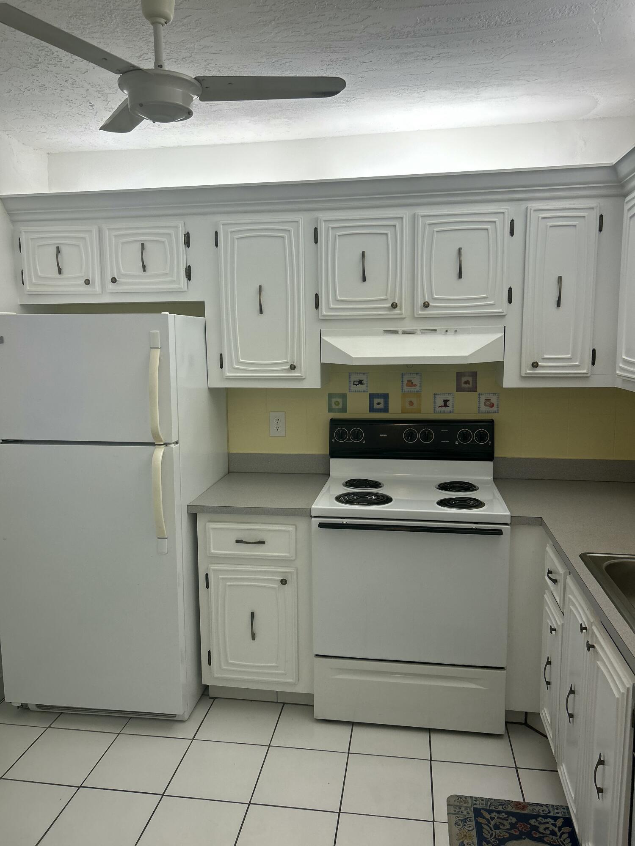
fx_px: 636
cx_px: 318
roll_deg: +0.5
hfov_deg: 53.1
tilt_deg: -8.1
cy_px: 423
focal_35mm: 26
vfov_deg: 67.3
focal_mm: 5.7
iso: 50
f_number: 1.5
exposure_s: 1/166
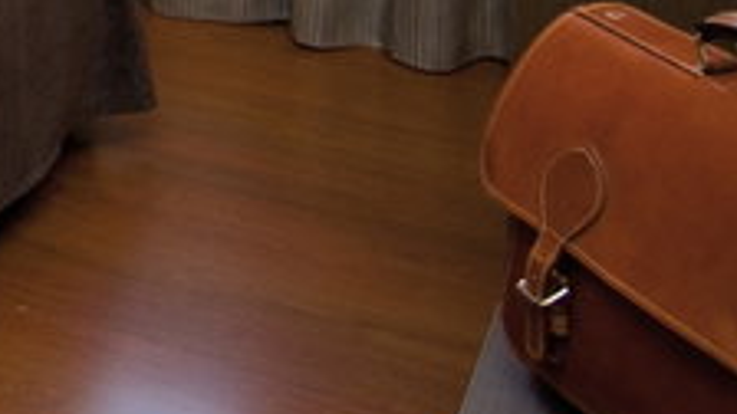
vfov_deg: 11.7
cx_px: -628
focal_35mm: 86
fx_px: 1681
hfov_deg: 18.6
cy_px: -547
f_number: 8
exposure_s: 1/25
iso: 1000
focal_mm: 18
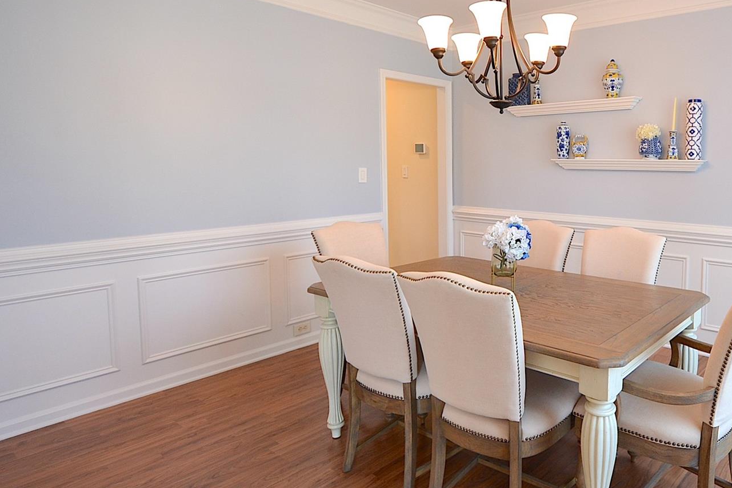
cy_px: 194
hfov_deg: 69.9
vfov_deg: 52.7
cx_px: 530
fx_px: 488
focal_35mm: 24
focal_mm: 10
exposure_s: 1/60
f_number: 4
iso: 500
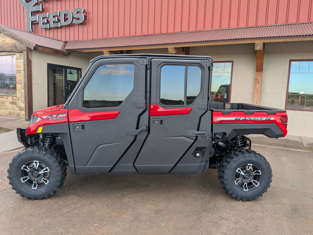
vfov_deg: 56.8
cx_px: 156
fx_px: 217
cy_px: 118
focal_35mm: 24
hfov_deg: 71.6
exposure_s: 1/137
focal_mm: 4.53
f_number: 1.7
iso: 33
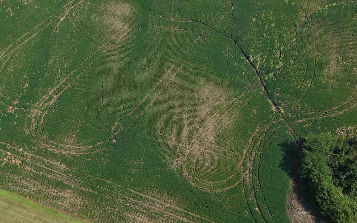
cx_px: 154
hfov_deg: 31.5
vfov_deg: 19.7
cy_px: 28
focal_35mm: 65
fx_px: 632
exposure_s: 1/250
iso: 100
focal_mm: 8.67
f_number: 1.8
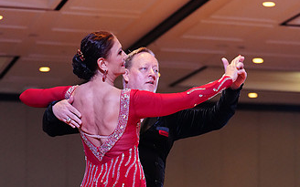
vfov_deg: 10.2
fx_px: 1030
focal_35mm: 126
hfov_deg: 16.6
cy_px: 223
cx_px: 133
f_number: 2.8
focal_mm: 70
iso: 5000
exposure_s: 1/500
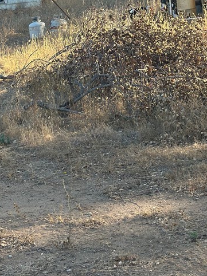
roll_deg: +6.6
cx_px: 85
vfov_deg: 19.0
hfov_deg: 14.5
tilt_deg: -5.2
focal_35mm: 102
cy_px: 42
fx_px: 814
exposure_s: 1/858
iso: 80
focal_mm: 6.86
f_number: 1.78
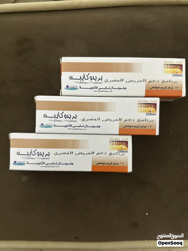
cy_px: 126
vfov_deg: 71.6
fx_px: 174
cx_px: 94
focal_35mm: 24
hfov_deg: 56.8
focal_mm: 6.86
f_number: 1.78
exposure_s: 1/48
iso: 1000
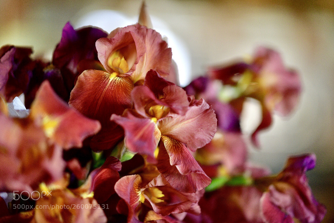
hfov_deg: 19.5
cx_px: 167
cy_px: 112
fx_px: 974
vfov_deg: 13.0
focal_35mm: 105
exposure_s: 1/400
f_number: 1.4
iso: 1100
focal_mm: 105
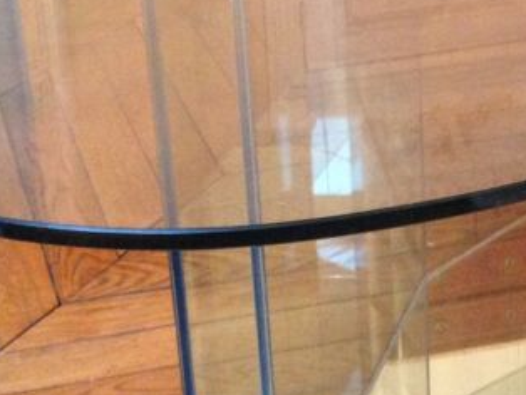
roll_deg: +0.7
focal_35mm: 105
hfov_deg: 18.4
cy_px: 80
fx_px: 1597
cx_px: 484
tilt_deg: -25.9
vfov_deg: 14.0
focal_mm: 4.12
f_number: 2.4
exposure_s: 1/20
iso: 320
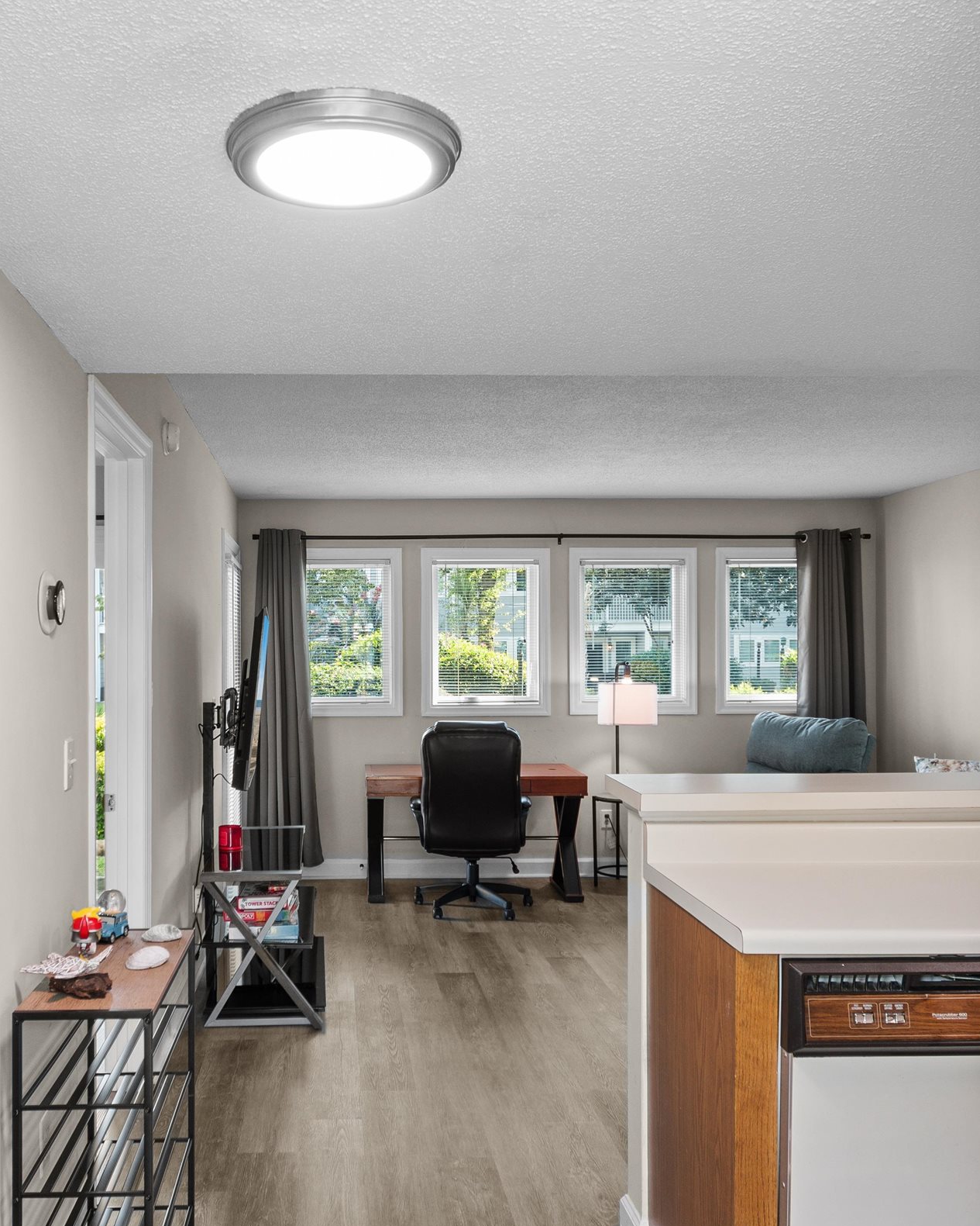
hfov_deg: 46.6
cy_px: 653
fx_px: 1124
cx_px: 359
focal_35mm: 31
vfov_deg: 57.1
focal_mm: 11.5
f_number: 4.8
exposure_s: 1/8
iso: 100
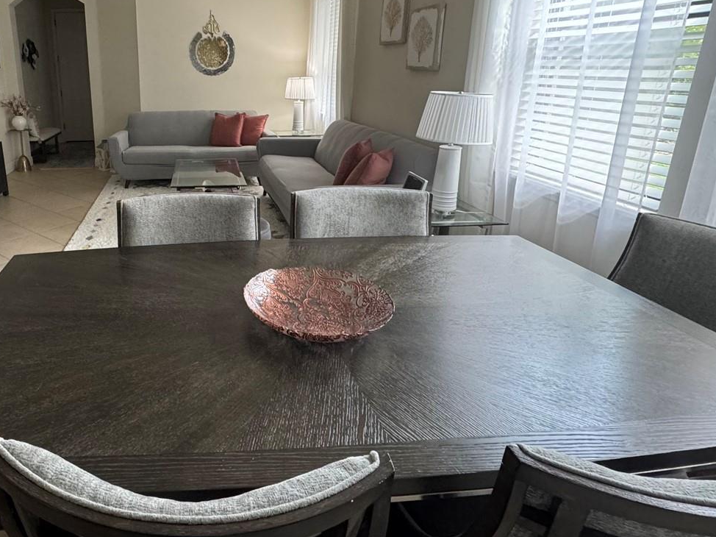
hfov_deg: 70.3
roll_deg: +0.1
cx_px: 204
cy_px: 196
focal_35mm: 23
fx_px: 476
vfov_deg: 58.0
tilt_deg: -15.4
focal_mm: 2.22
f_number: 2.2
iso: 400
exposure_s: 1/60
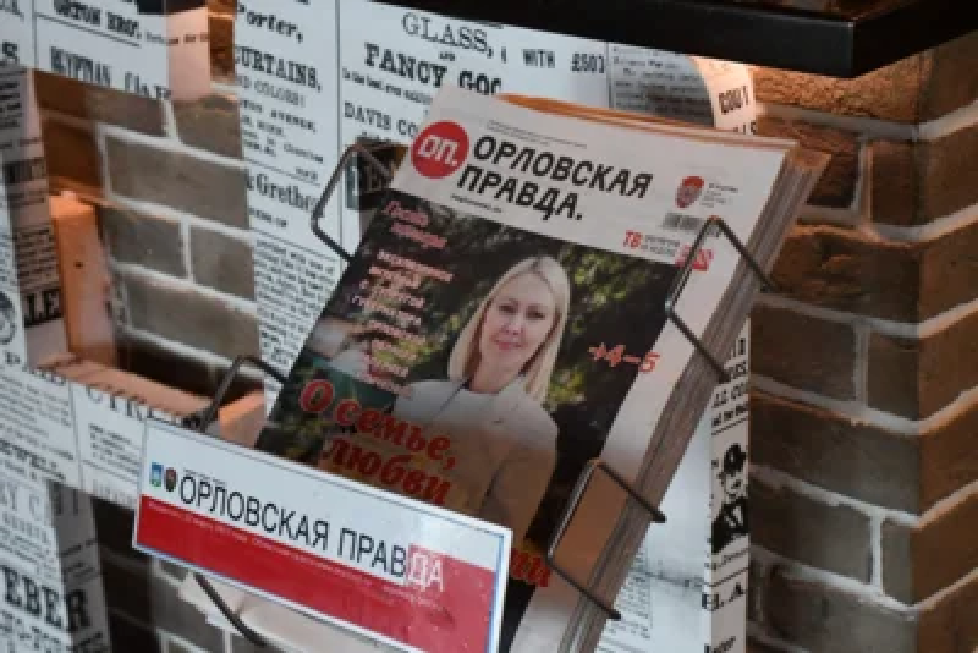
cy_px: 326
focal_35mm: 75
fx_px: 2038
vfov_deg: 18.2
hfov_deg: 27.0
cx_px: 489
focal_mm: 50
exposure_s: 1/200
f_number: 7.1
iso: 6400
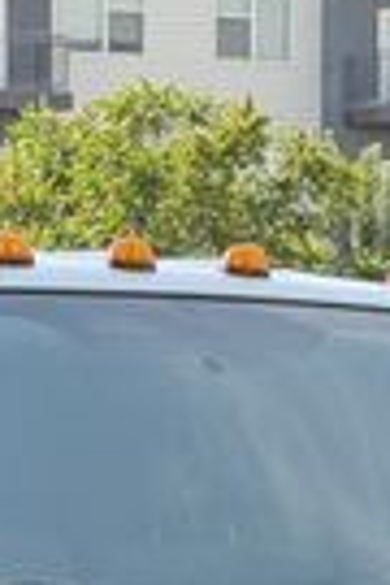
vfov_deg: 8.4
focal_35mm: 237
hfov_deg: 5.8
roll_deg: +0.1
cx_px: 160
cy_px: 1010
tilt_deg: -7.4
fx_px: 3851
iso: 80
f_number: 1.78
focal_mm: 6.76
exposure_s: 1/1000
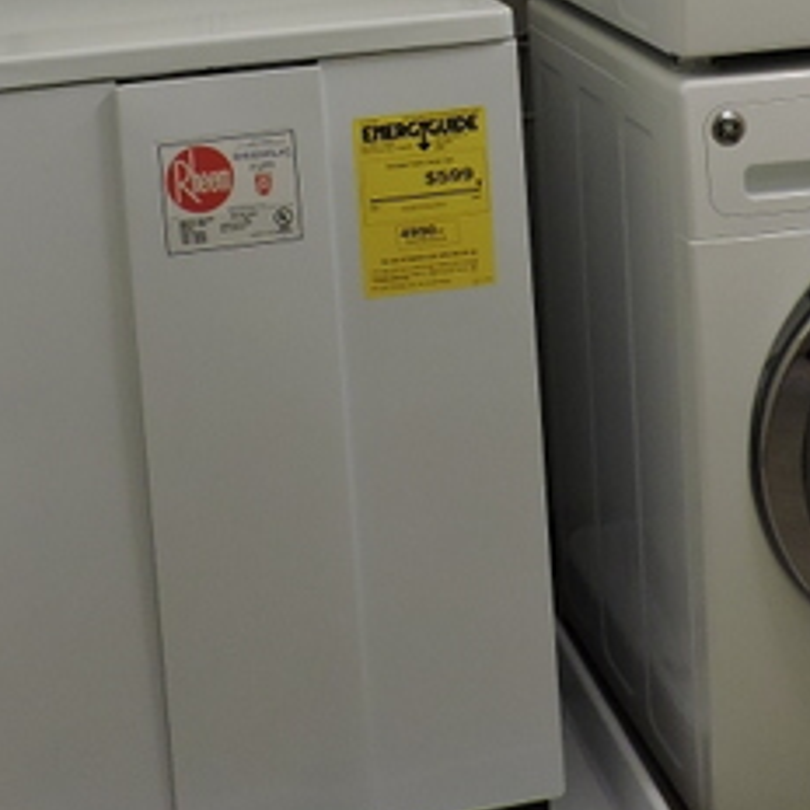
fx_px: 1933
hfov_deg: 23.7
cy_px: -122
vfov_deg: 22.1
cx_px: 367
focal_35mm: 73
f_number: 3
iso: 200
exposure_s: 1/30
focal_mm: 4.3
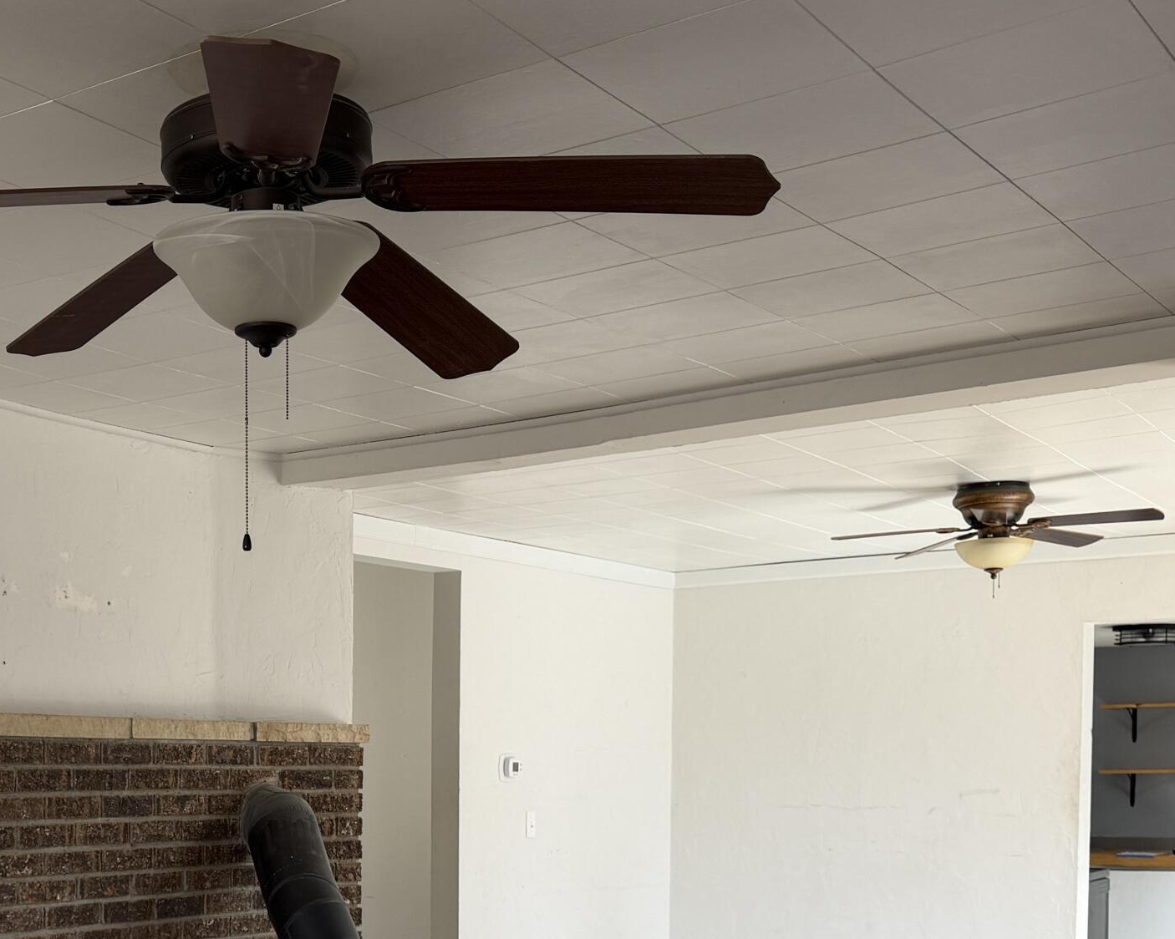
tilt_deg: -2.1
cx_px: 232
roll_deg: +0.9
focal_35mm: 50
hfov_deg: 36.1
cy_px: 836
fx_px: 1738
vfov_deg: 29.1
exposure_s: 1/121
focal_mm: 6.76
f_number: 1.78
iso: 80
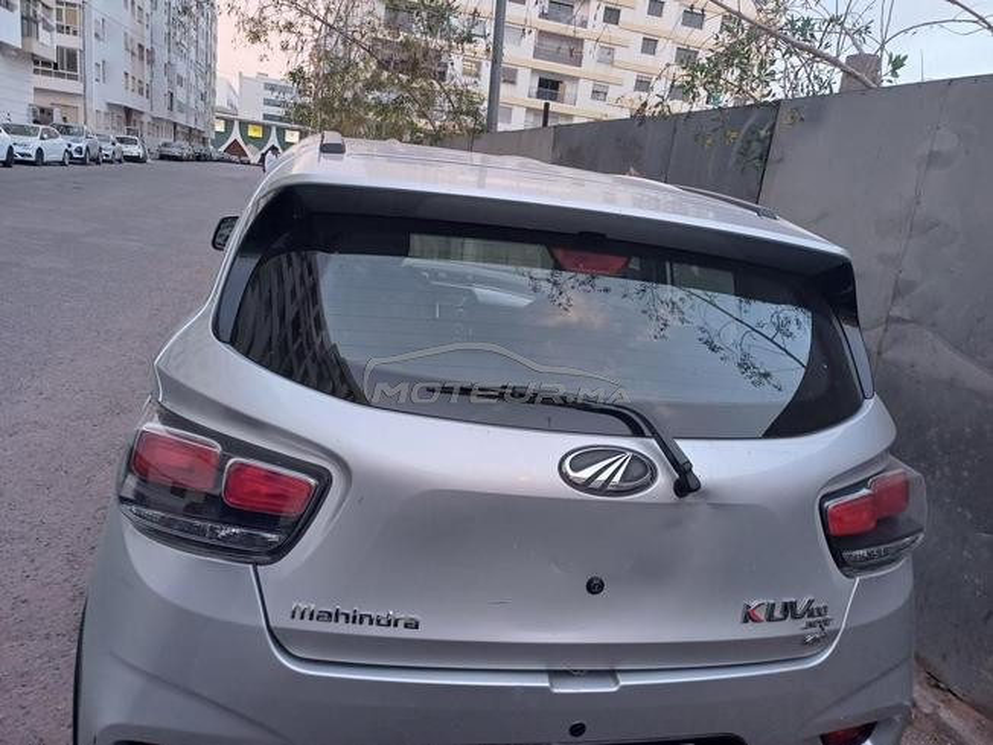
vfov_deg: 54.9
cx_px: 496
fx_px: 717
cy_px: 372
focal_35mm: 25
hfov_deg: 69.4
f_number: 1.8
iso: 160
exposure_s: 1/50
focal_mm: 4.65
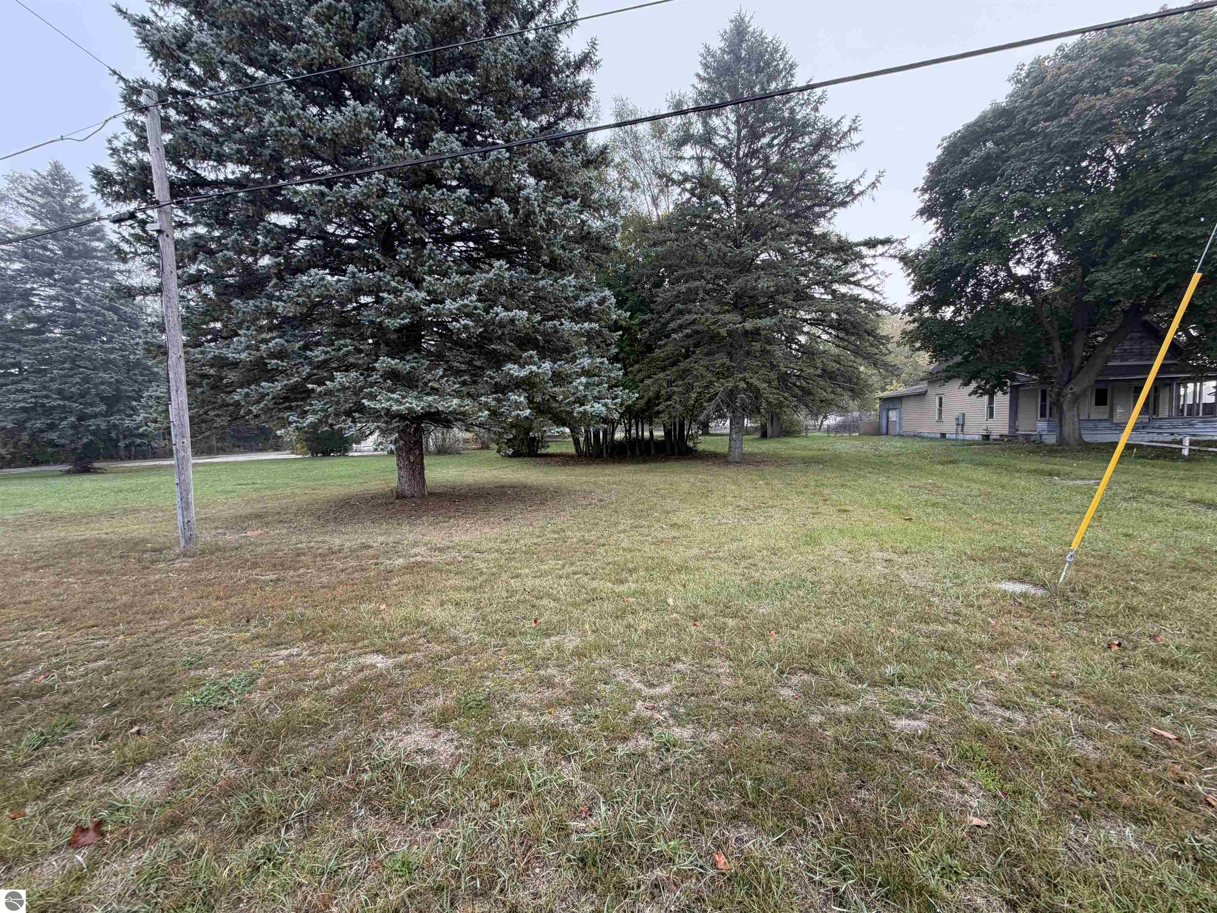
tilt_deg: -3.0
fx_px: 492
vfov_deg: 85.7
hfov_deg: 102.1
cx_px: 608
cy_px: 456
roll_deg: +1.6
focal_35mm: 14
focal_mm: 2.22
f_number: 2.2
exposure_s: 1/125
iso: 64
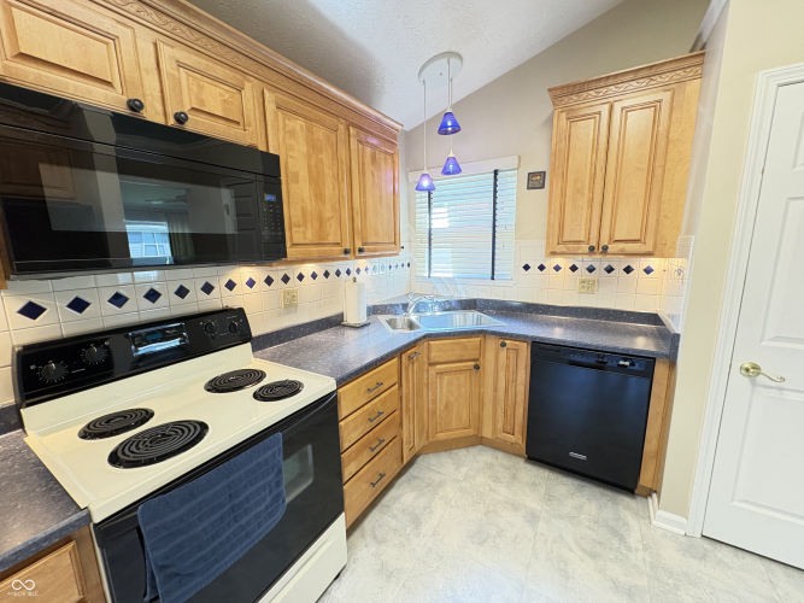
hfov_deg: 102.1
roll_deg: +1.6
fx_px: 325
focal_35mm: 14
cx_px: 402
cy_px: 302
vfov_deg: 85.7
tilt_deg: -10.0
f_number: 2.2
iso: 500
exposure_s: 1/60
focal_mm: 2.22
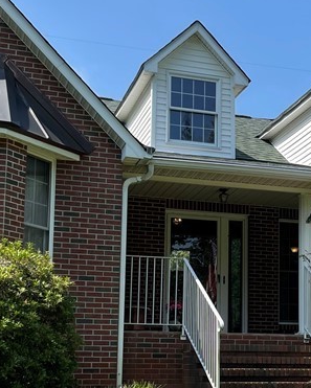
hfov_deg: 21.4
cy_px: 271
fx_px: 805
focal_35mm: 70
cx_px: 275
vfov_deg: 26.9
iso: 32
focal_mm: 4.2
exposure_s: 1/1984
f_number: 1.6
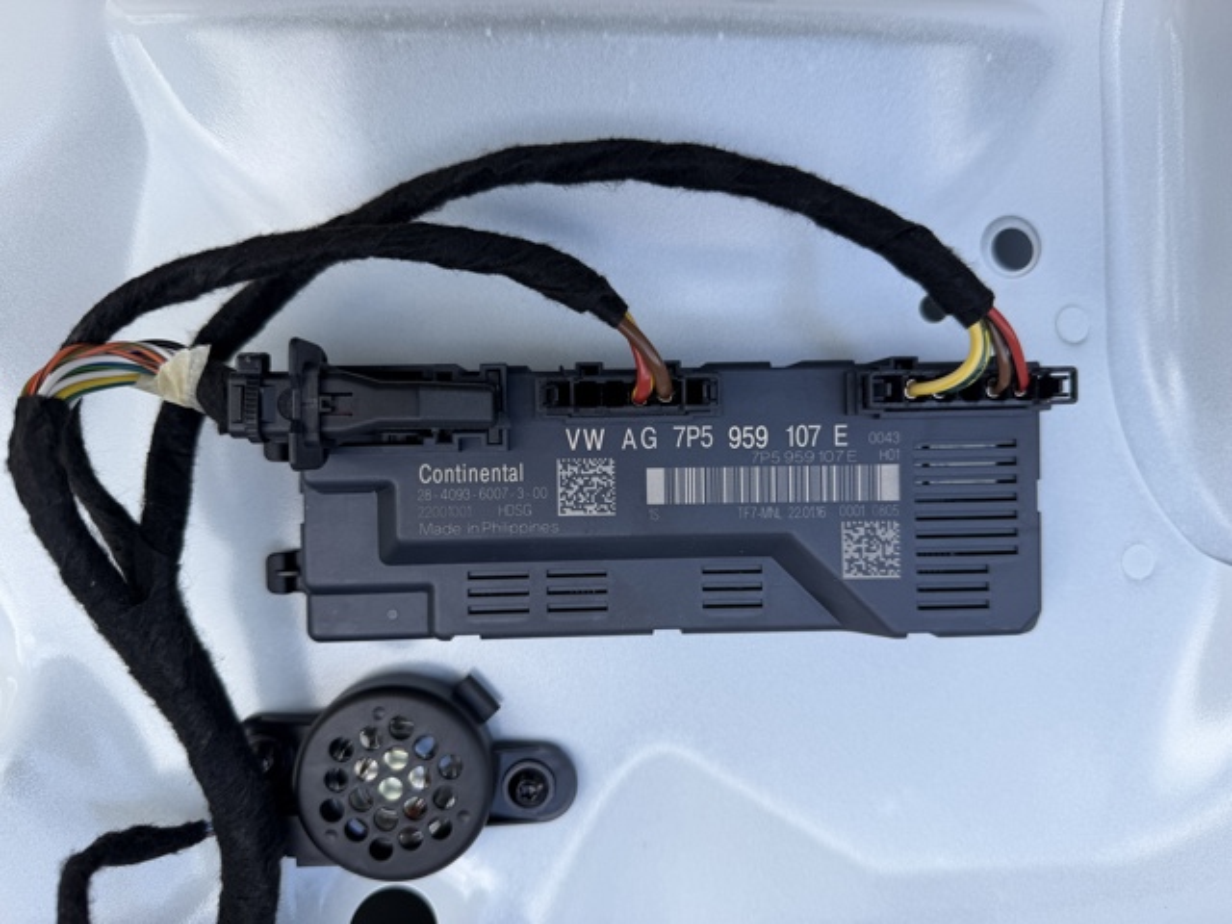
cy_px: 462
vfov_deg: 56.8
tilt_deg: -45.8
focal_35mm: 24
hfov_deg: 71.6
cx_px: 616
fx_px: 854
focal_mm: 6.76
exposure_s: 1/742
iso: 80
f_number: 1.78
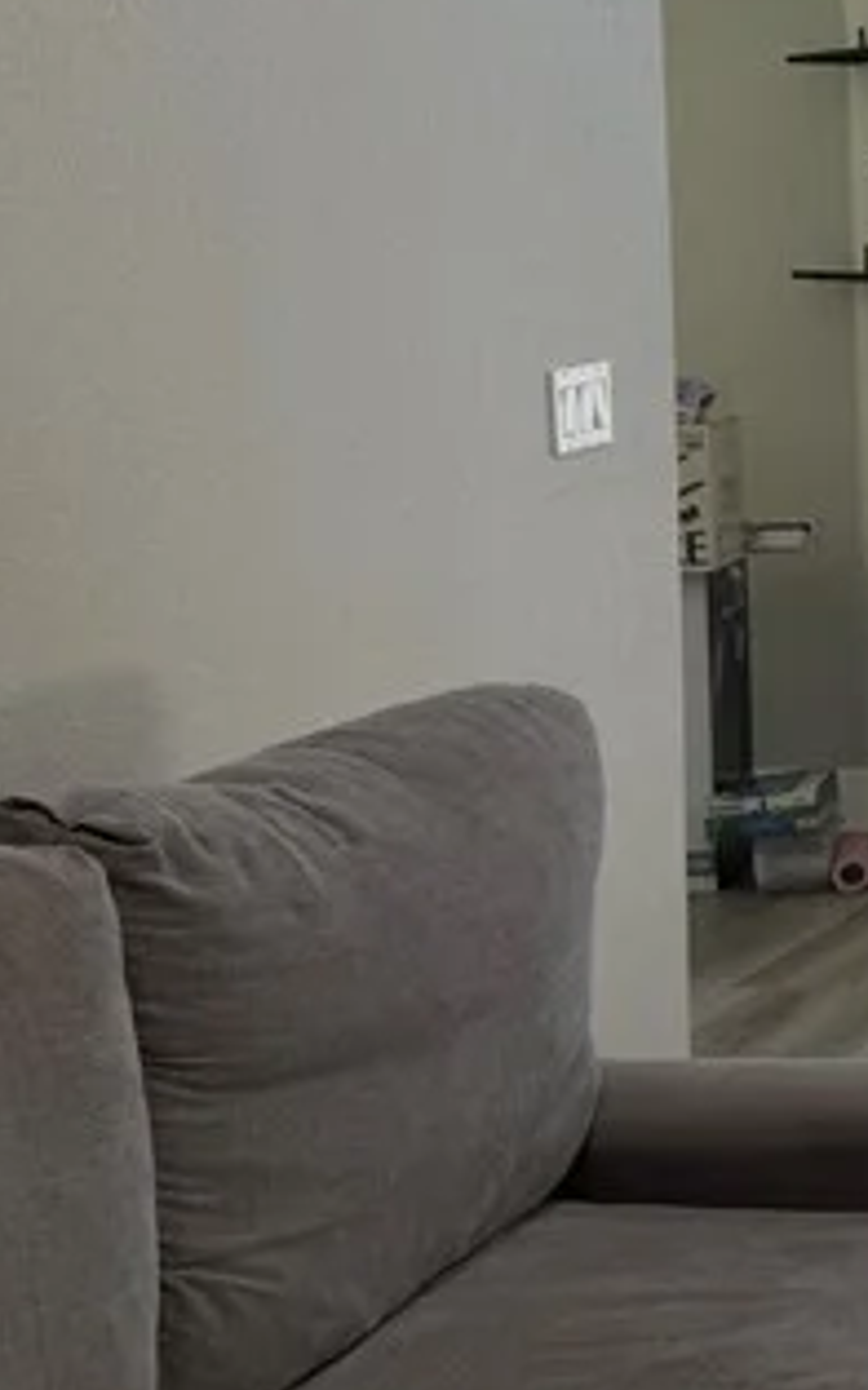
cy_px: 359
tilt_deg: -3.3
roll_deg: +0.2
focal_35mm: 83
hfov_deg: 13.1
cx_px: 1856
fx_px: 3144
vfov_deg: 24.7
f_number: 1.78
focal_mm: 6.76
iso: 64
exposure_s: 1/120
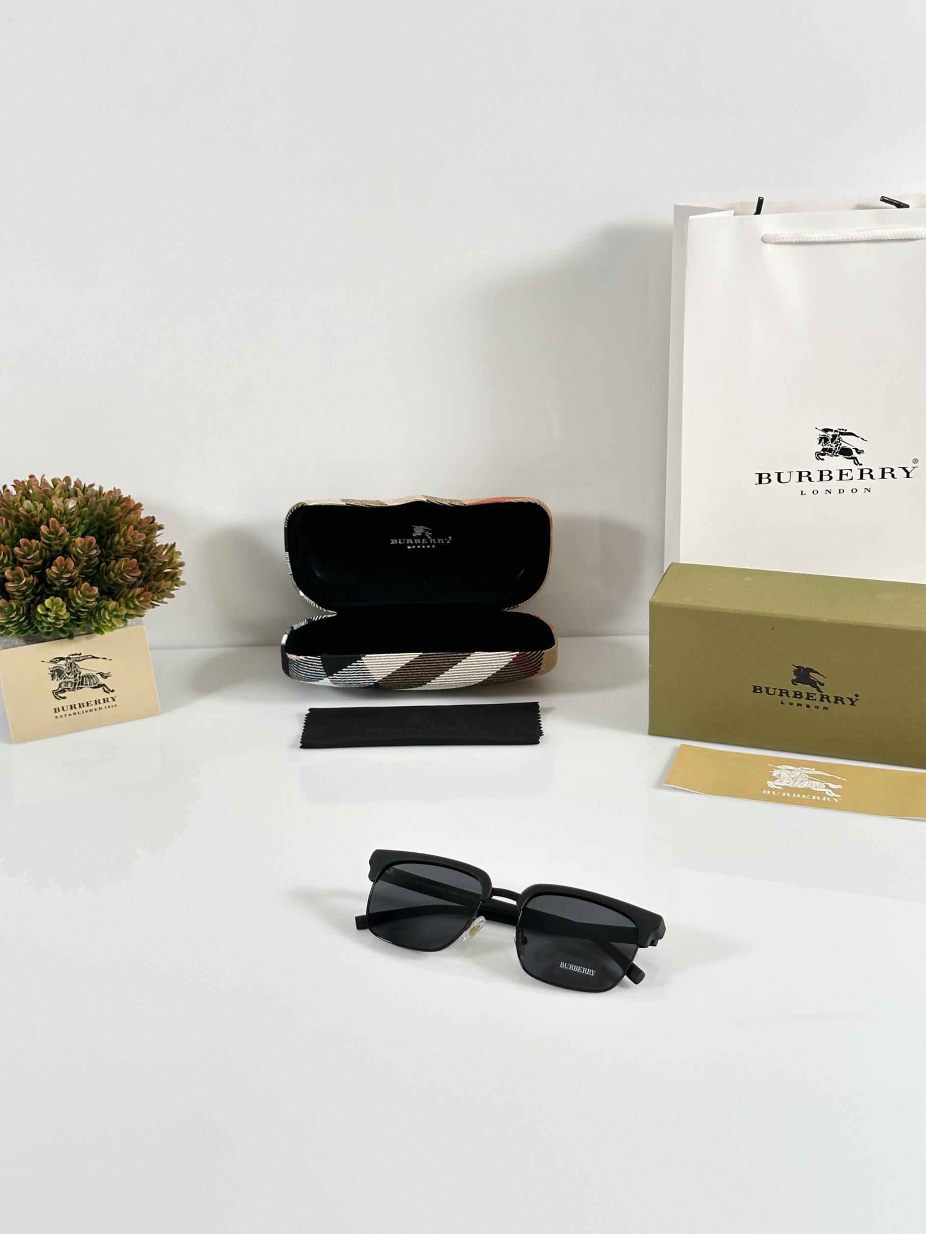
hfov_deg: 29.7
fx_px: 1748
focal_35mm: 49
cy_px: 628
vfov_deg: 38.9
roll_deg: +1.2
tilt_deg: -22.4
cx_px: 468
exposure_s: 1/100
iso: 64
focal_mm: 6.86
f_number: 1.78
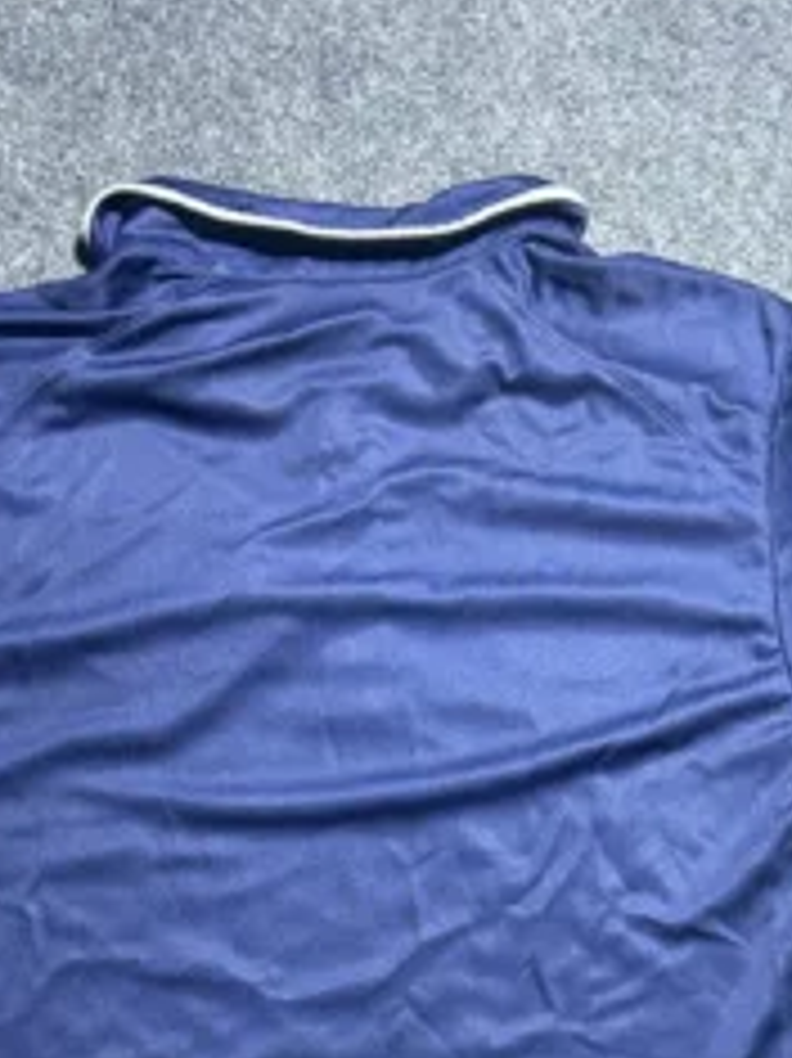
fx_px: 1801
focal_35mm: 59
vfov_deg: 31.1
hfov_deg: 24.8
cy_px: 970
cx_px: 356
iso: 250
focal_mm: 5.7
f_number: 1.5
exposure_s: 1/50
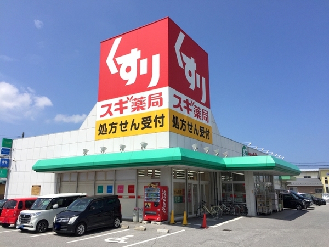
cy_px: 124
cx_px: 164
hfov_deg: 61.7
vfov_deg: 48.2
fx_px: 276
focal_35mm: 29
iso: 32
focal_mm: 4.15
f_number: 2.2
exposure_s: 1/3597
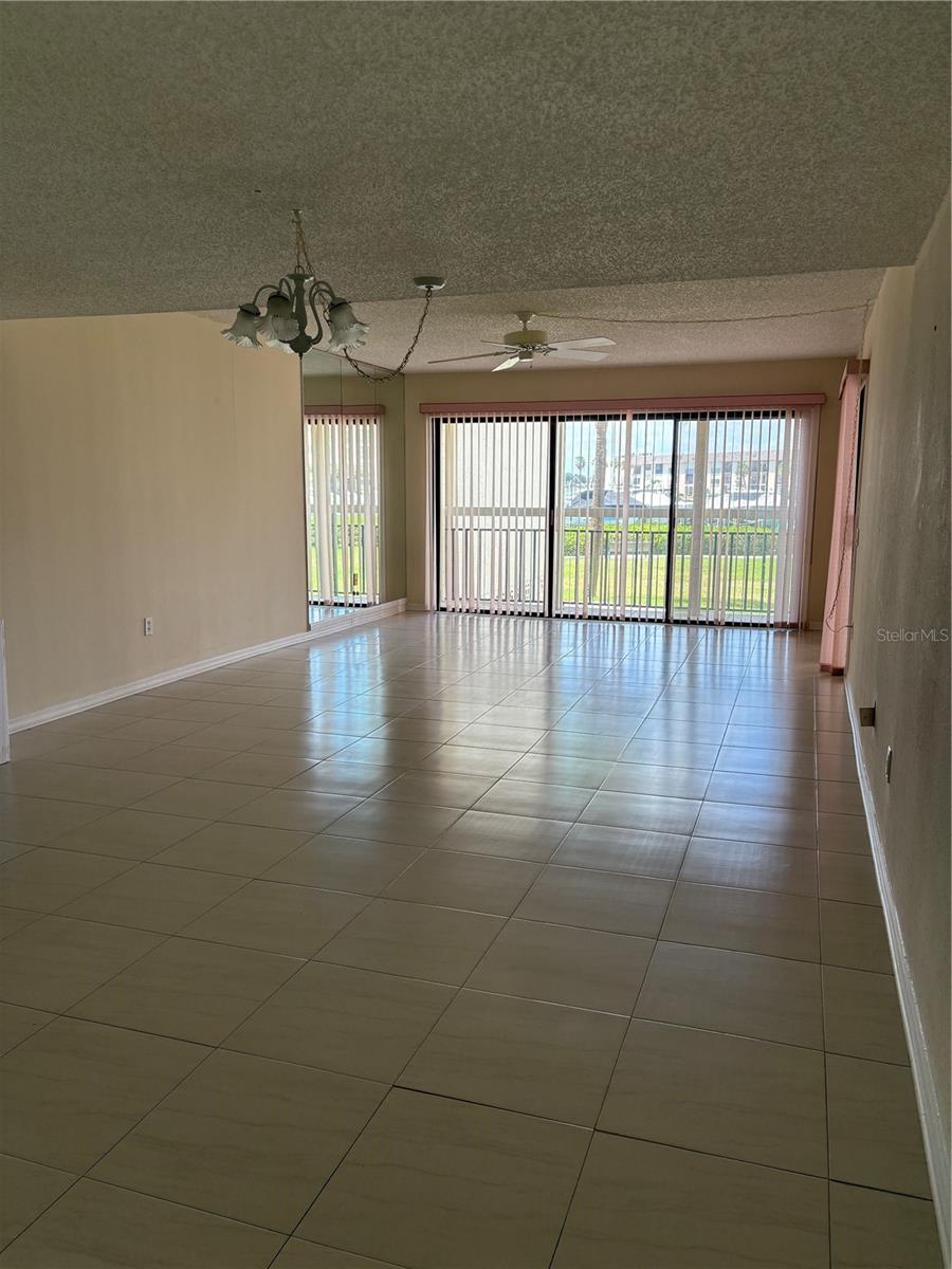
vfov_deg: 67.3
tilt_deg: -8.7
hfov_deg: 53.1
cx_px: 476
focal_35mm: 26
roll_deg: -0.6
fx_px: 953
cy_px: 634
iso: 64
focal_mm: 5.96
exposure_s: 1/333
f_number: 1.6
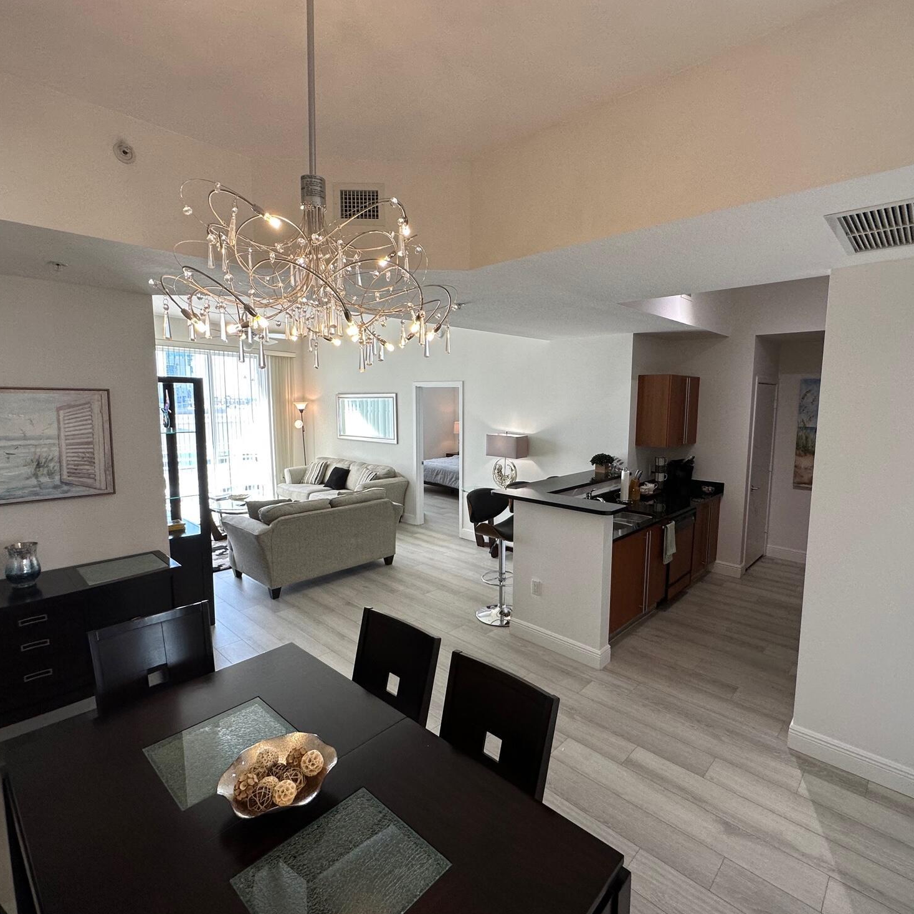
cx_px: 472
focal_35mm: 17
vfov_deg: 84.0
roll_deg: -0.4
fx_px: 508
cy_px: 457
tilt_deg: -7.2
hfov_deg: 83.9
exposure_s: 1/120
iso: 100
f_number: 2.2
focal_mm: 2.22
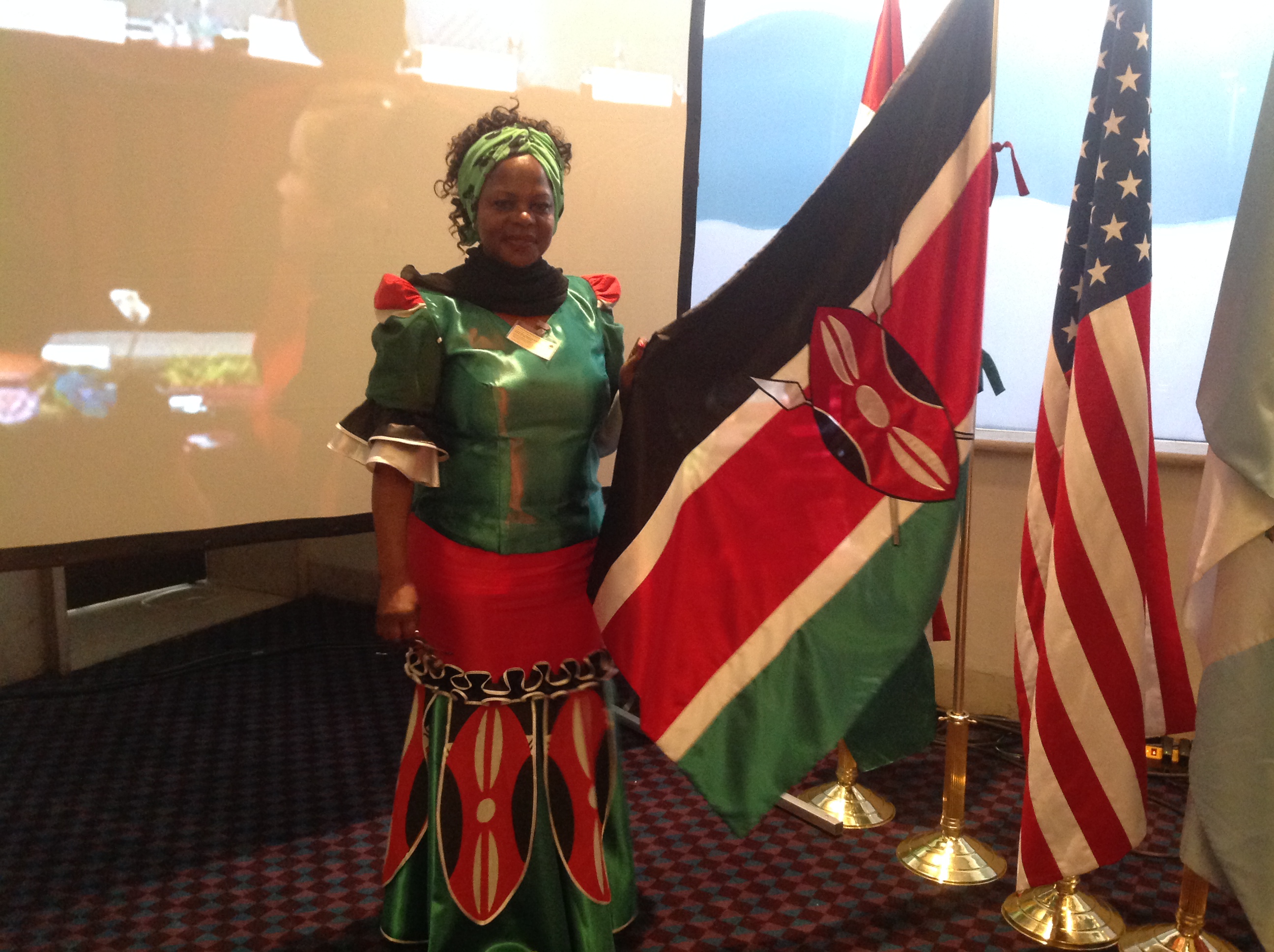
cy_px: 476
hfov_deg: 52.7
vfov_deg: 40.6
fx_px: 1286
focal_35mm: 35
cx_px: 637
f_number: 2.4
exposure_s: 1/15
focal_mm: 4.28
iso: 400
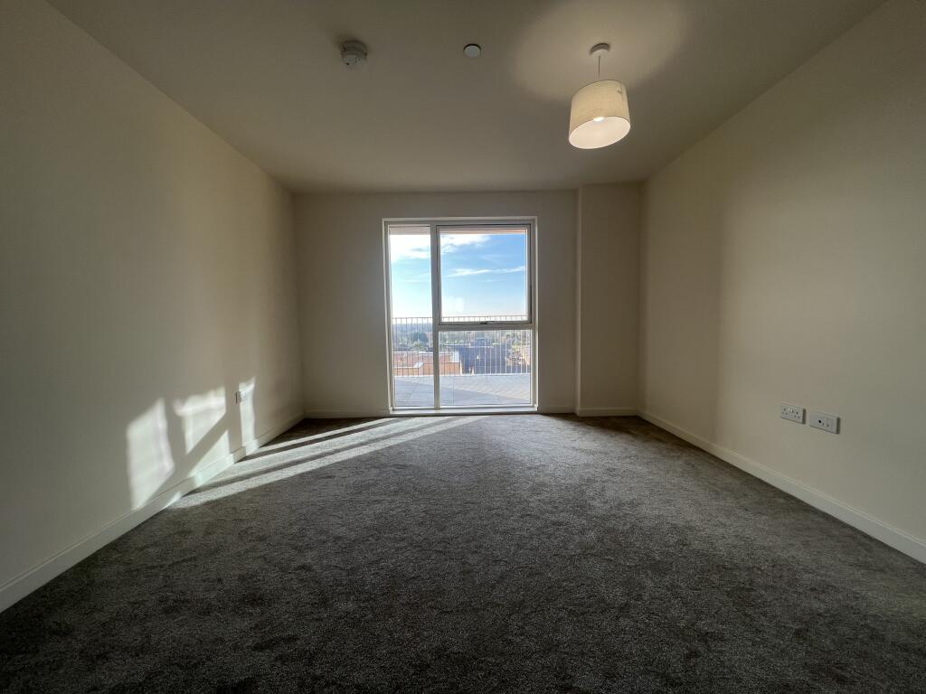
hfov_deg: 106.2
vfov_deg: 89.9
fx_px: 348
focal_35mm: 13
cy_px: 347
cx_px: 463
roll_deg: +1.3
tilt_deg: -3.6
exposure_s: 1/240
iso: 32
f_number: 1.8
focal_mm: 1.57
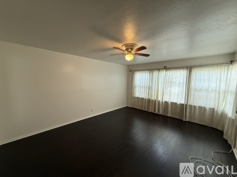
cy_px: 88
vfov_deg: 85.7
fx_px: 96
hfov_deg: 102.1
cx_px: 118
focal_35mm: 14
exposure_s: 1/120
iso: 320
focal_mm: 2.22
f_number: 2.2
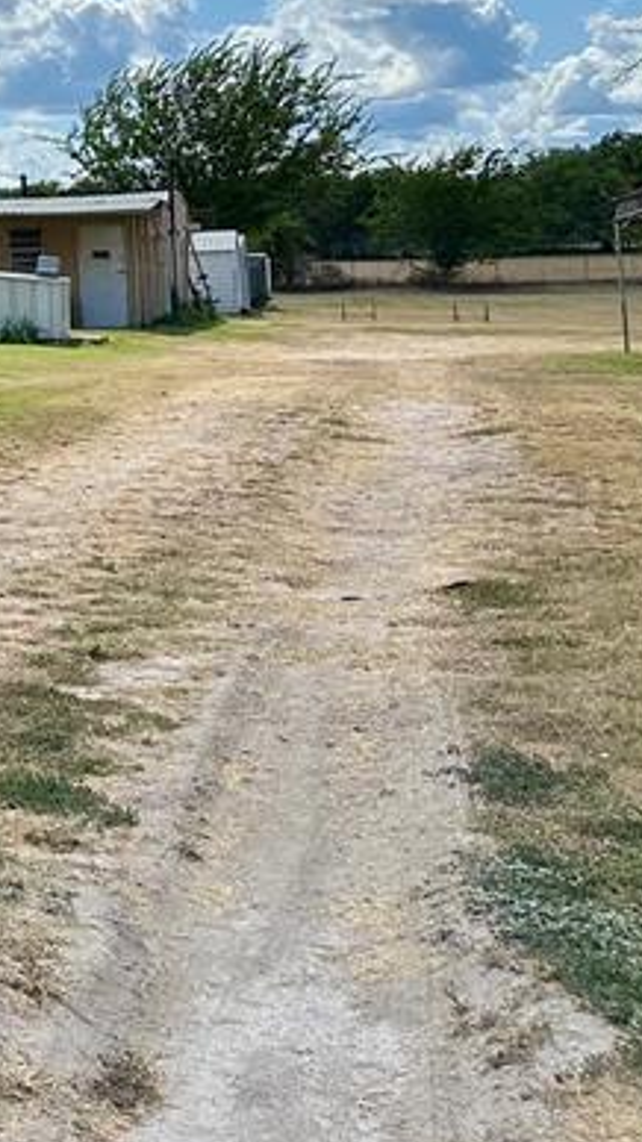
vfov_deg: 29.4
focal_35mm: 69
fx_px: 2090
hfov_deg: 13.5
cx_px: -825
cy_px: 132
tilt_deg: +4.8
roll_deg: +0.6
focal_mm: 6.86
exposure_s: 1/4762
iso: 80
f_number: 1.78
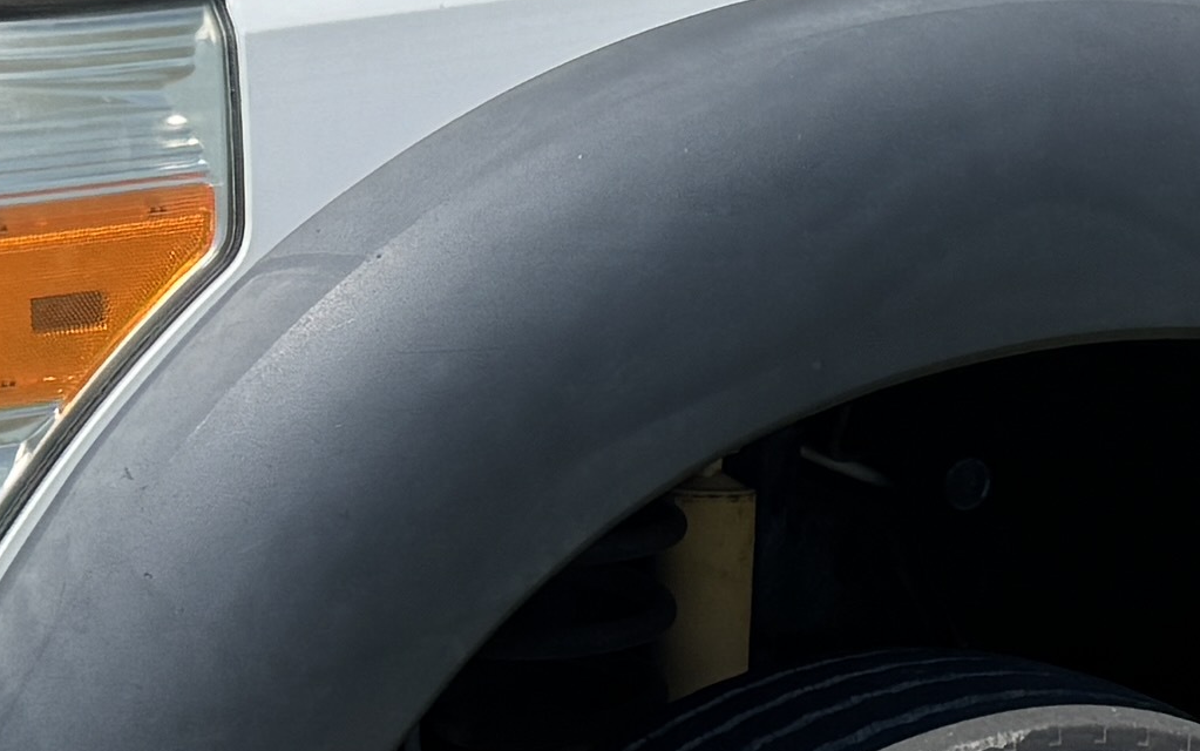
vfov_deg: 9.2
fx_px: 4645
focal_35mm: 142
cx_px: 1369
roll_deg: -1.1
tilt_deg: -9.5
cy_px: 81
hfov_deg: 14.3
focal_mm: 6.76
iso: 80
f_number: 1.78
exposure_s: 1/4950
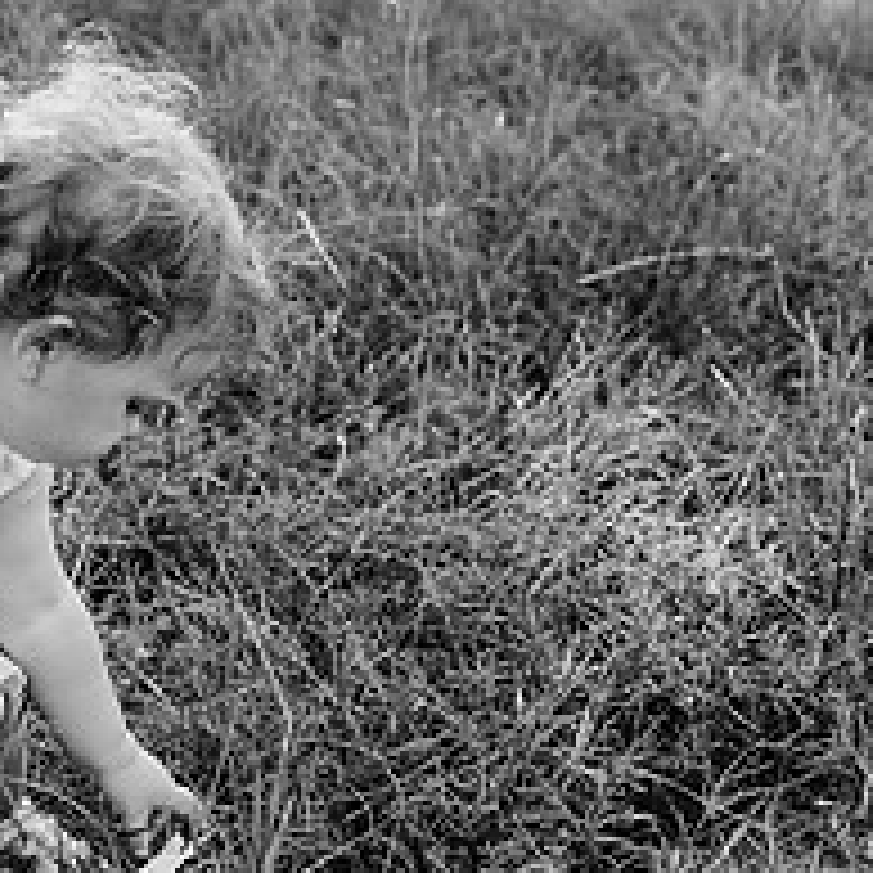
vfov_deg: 28.0
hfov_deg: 25.5
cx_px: -158
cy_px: 295
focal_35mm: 61
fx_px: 1740
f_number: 3.5
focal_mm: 24
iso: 200
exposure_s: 1/640
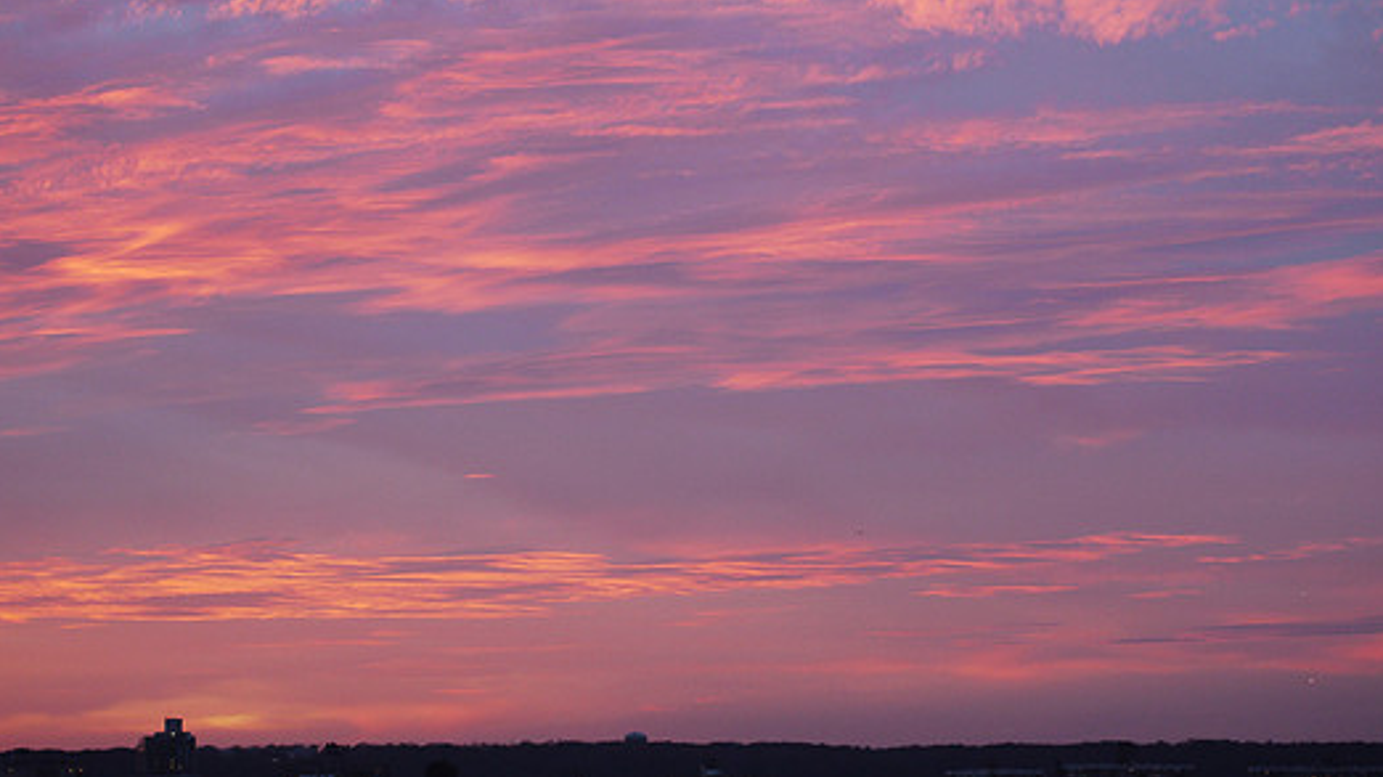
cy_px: 290
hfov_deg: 19.6
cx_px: 681
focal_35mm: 109
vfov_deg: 11.1
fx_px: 3995
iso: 320
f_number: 1.8
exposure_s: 1/160
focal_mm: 45
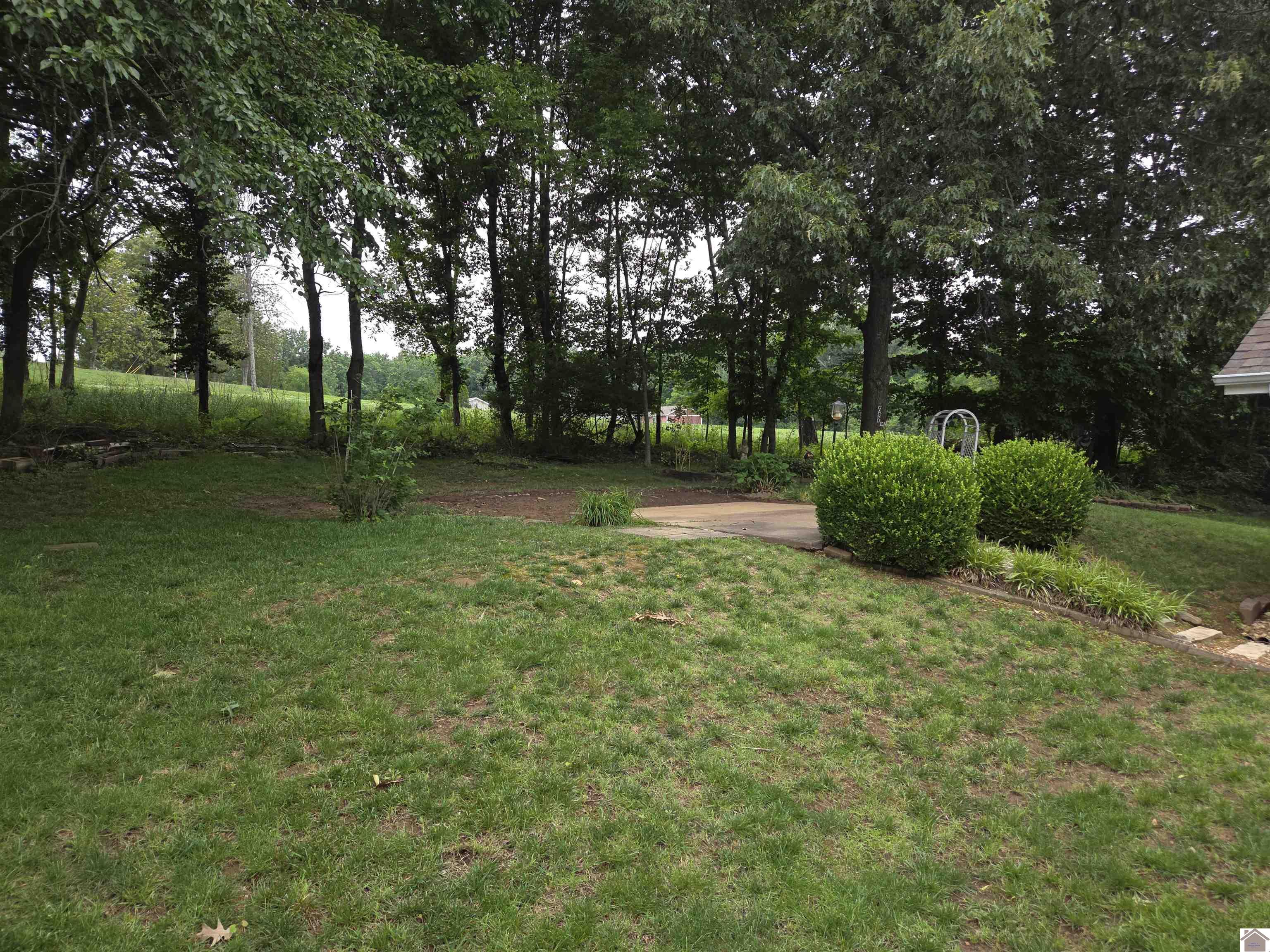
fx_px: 844
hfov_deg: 73.9
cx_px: 635
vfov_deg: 58.9
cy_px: 476
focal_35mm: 23
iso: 25
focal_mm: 5.4
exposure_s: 1/167
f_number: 1.8
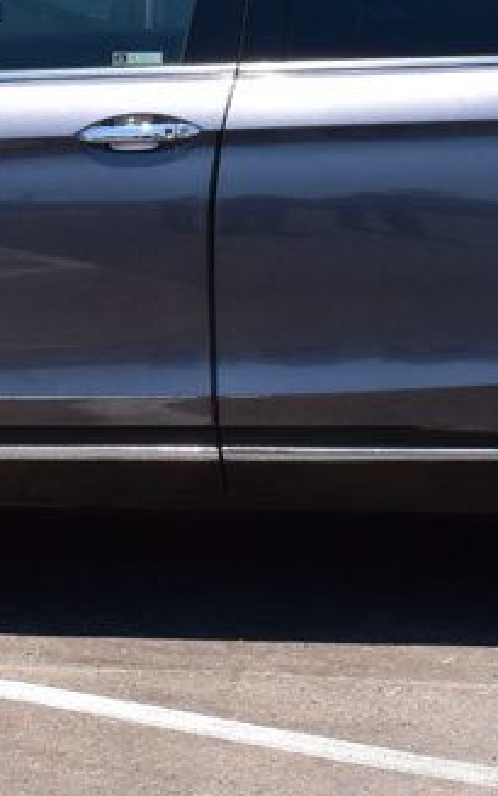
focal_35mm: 143
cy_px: 165
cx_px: 255
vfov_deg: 14.5
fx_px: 3105
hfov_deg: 9.2
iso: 320
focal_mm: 30
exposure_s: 1/500
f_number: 11
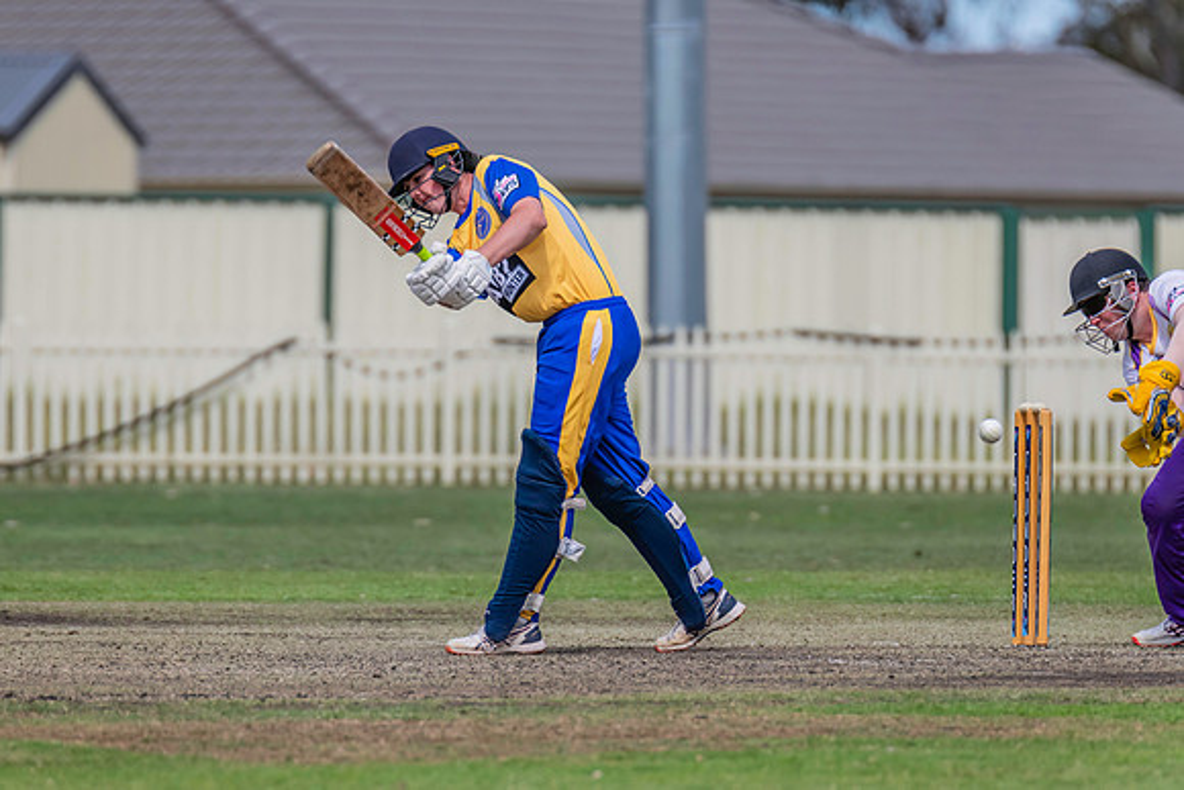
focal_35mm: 670
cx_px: 523
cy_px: 388
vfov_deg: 2.1
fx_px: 22031
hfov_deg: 3.1
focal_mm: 600
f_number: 7.1
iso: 800
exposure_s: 1/2500
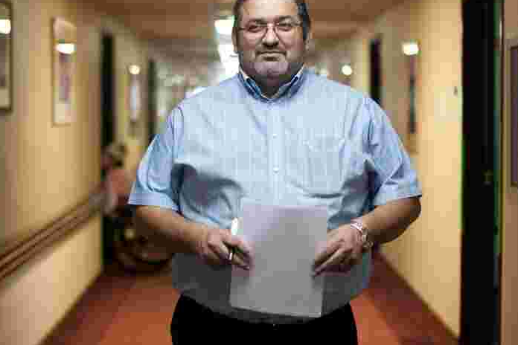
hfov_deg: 29.6
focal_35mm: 68
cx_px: 287
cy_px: 142
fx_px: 978
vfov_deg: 20.0
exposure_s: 1/125
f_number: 2
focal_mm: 50
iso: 400
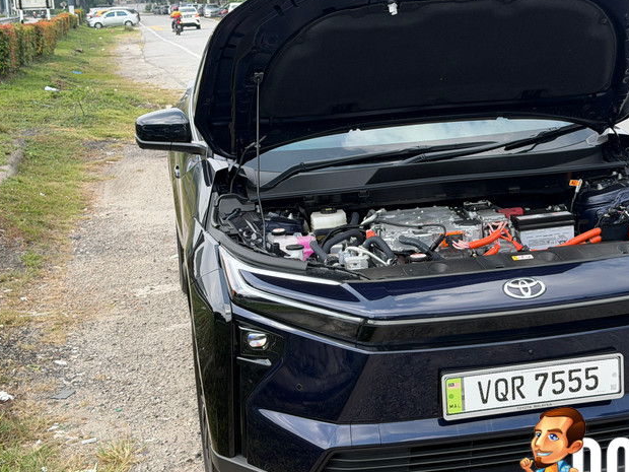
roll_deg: +2.0
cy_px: 231
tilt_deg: -11.6
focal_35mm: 65
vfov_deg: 22.6
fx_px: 1181
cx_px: 395
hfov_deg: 29.7
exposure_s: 1/1513
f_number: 1.78
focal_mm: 6.76
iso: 80
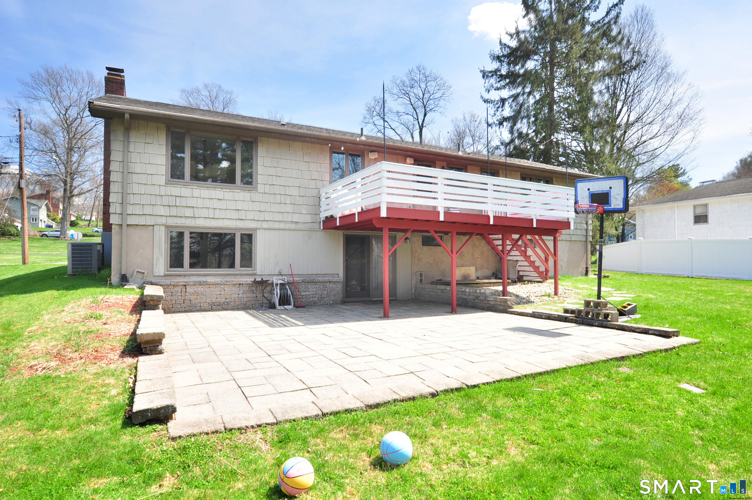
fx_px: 438
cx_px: 376
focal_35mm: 21
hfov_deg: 81.3
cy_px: 250
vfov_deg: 59.4
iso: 200
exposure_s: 1/100
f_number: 8
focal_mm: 14
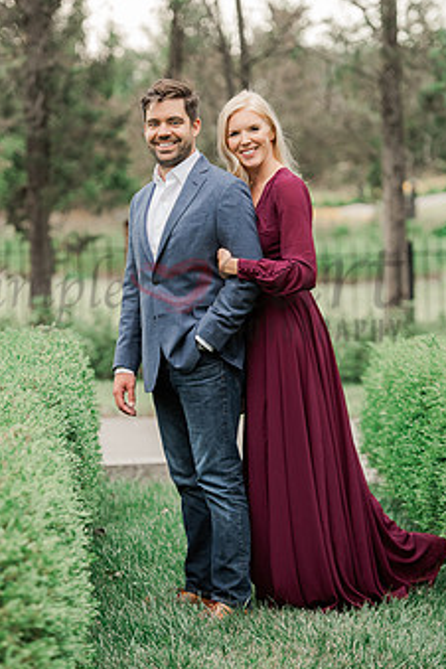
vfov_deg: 14.1
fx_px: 2713
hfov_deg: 9.4
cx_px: 186
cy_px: 286
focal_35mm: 146
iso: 800
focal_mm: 110
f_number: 3.2
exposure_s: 1/500
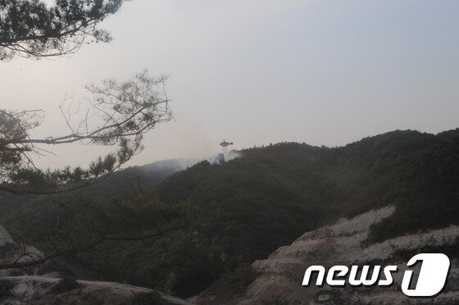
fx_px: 669
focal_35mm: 52
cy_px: 152
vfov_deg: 25.7
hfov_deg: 37.9
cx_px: 230
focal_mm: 35
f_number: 18
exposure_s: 1/80
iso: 500
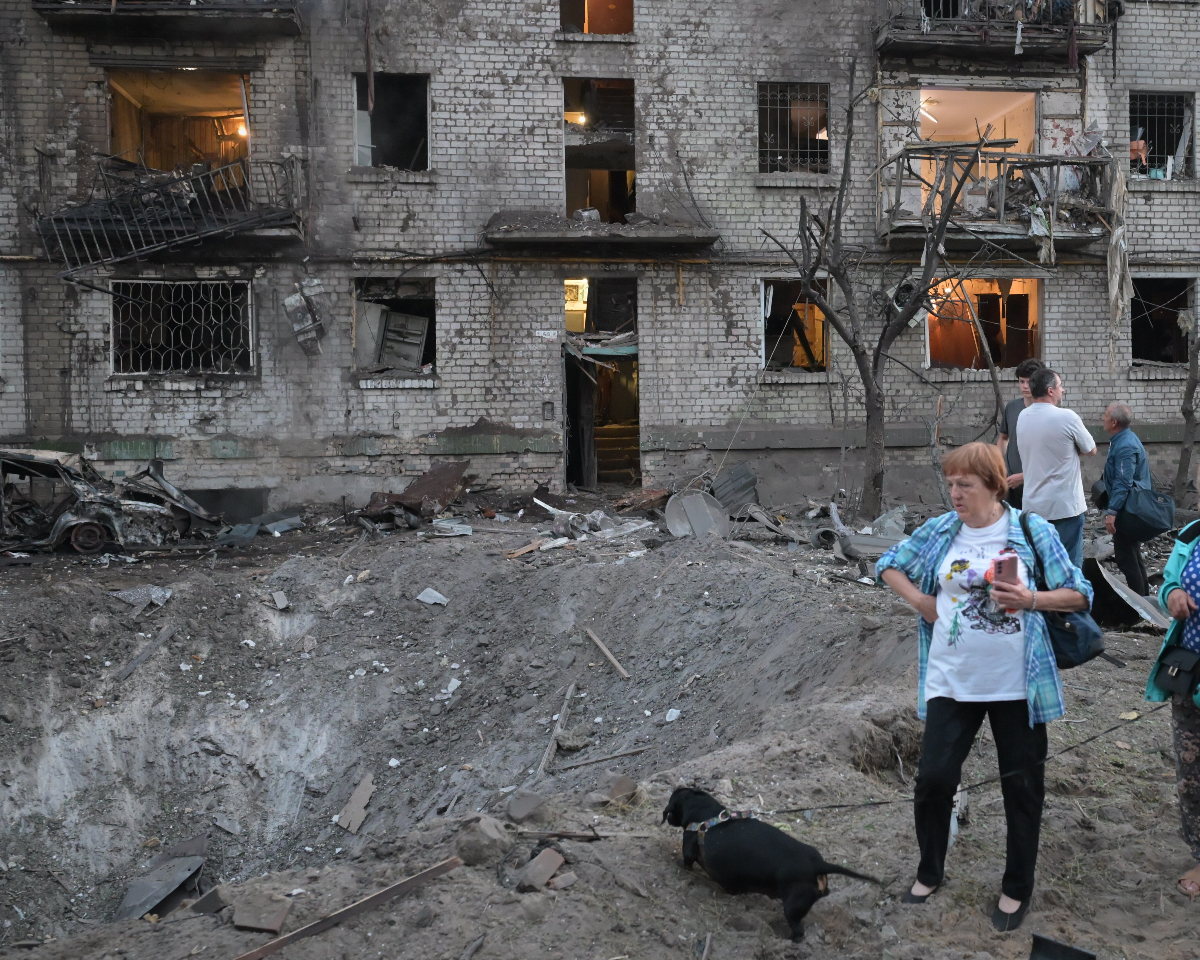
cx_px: 810
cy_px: 439
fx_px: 1705
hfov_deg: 38.3
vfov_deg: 31.4
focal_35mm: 48
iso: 6400
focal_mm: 35
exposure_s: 1/125
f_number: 4
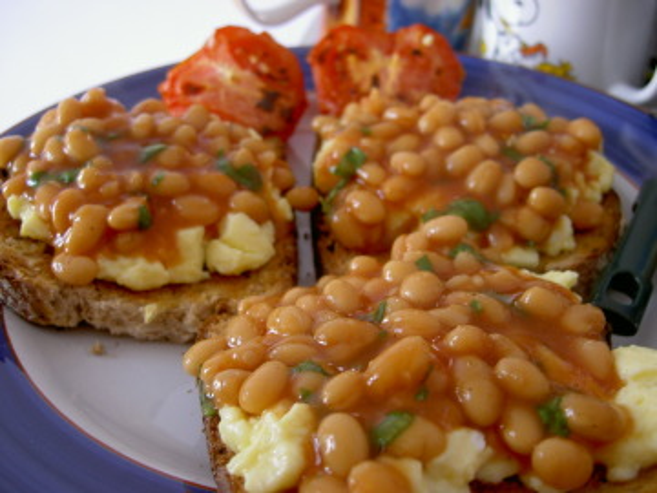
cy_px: 246
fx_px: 740
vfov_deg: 36.8
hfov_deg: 47.9
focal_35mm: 39
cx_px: 328
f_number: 2.8
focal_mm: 8
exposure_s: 1/40.8
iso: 100
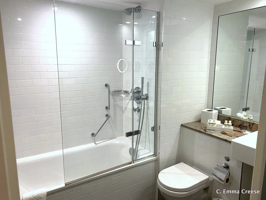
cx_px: 133
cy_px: 100
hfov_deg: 67.3
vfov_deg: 53.1
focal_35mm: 26
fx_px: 200
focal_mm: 4.25
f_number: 1.8
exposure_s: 1/50
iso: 160
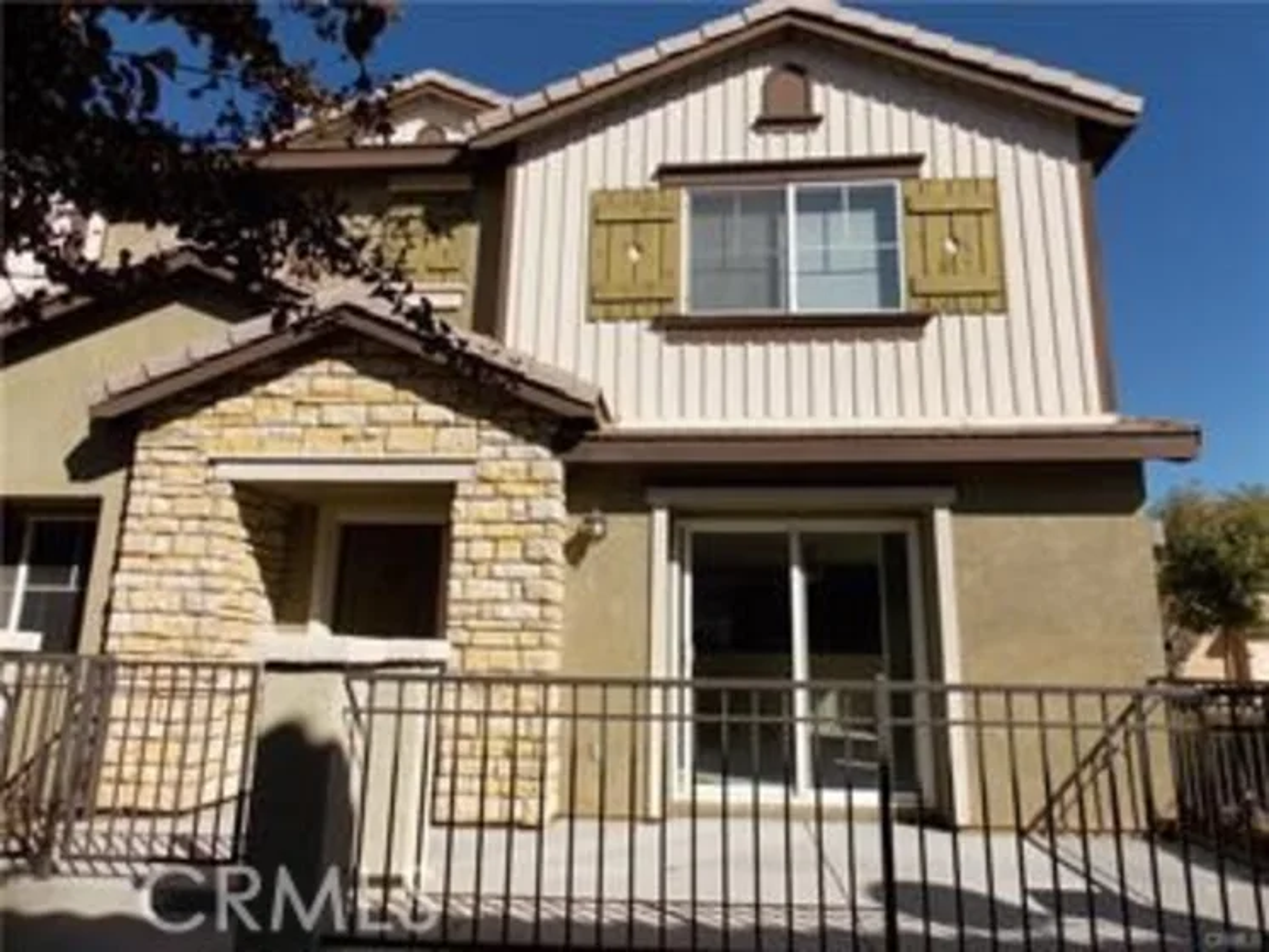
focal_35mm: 23
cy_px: 476
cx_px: 634
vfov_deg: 58.9
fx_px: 843
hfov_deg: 73.9
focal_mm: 4
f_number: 9.9
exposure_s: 1/160
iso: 80
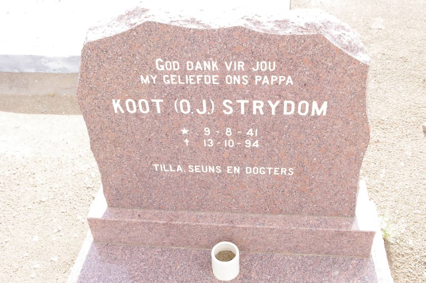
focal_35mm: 36
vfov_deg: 36.8
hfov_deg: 53.2
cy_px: 142
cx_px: 213
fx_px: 425
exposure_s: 1/125
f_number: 11
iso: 800
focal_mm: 24.38
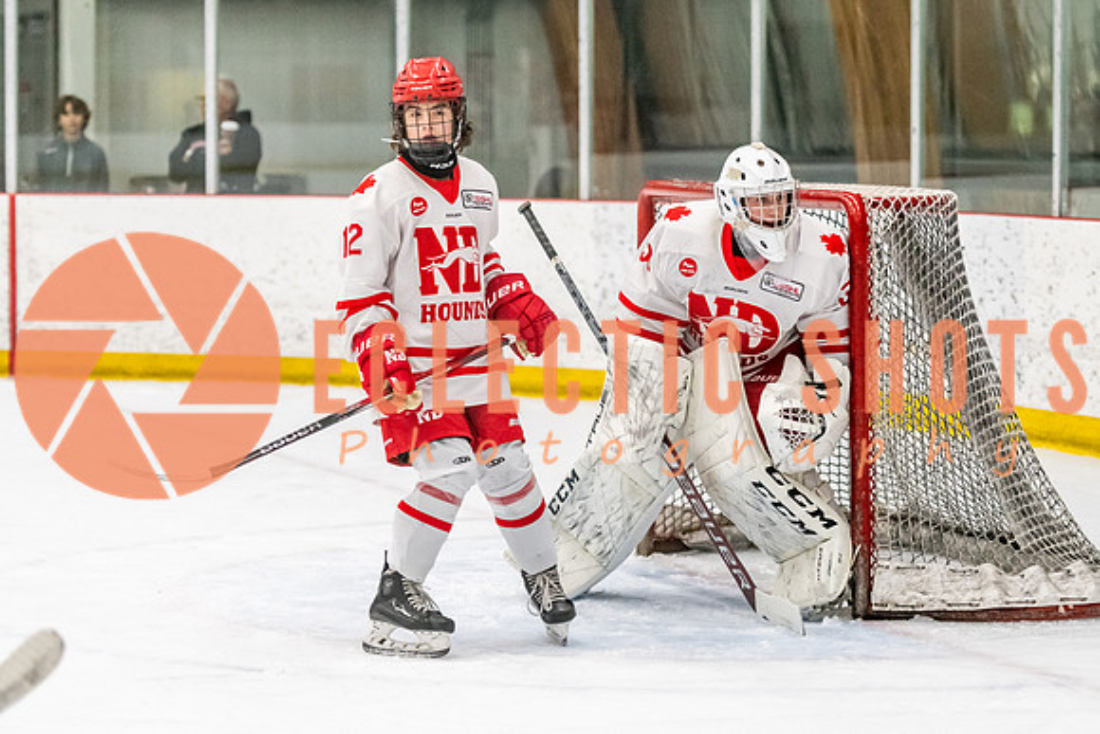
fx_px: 4464
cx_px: 679
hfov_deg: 14.0
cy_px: 351
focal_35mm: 146
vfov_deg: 9.4
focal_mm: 98
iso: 4000
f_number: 2.8
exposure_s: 1/800
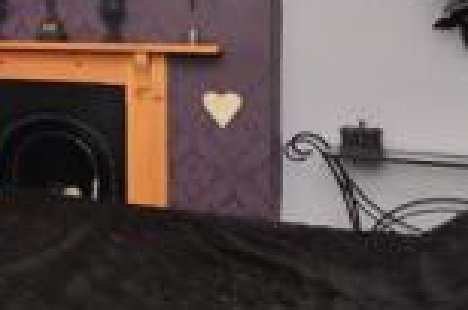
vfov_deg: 20.4
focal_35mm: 64
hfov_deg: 21.8
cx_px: -346
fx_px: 830
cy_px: -12
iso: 200
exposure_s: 1/100
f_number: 5
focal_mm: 10
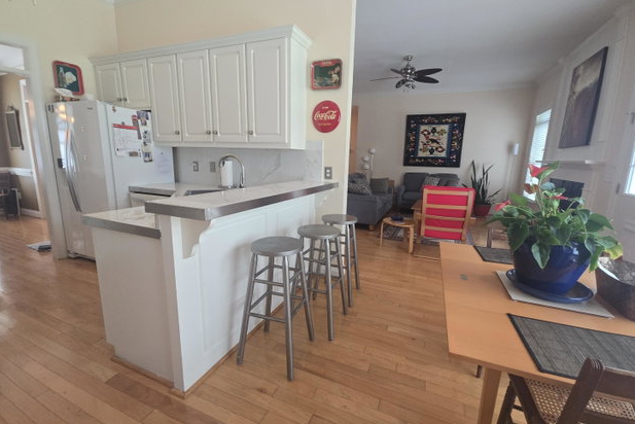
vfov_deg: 81.3
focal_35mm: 14
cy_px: 214
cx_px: 326
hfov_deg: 104.2
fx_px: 247
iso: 320
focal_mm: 2.2
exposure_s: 1/60
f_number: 2.2
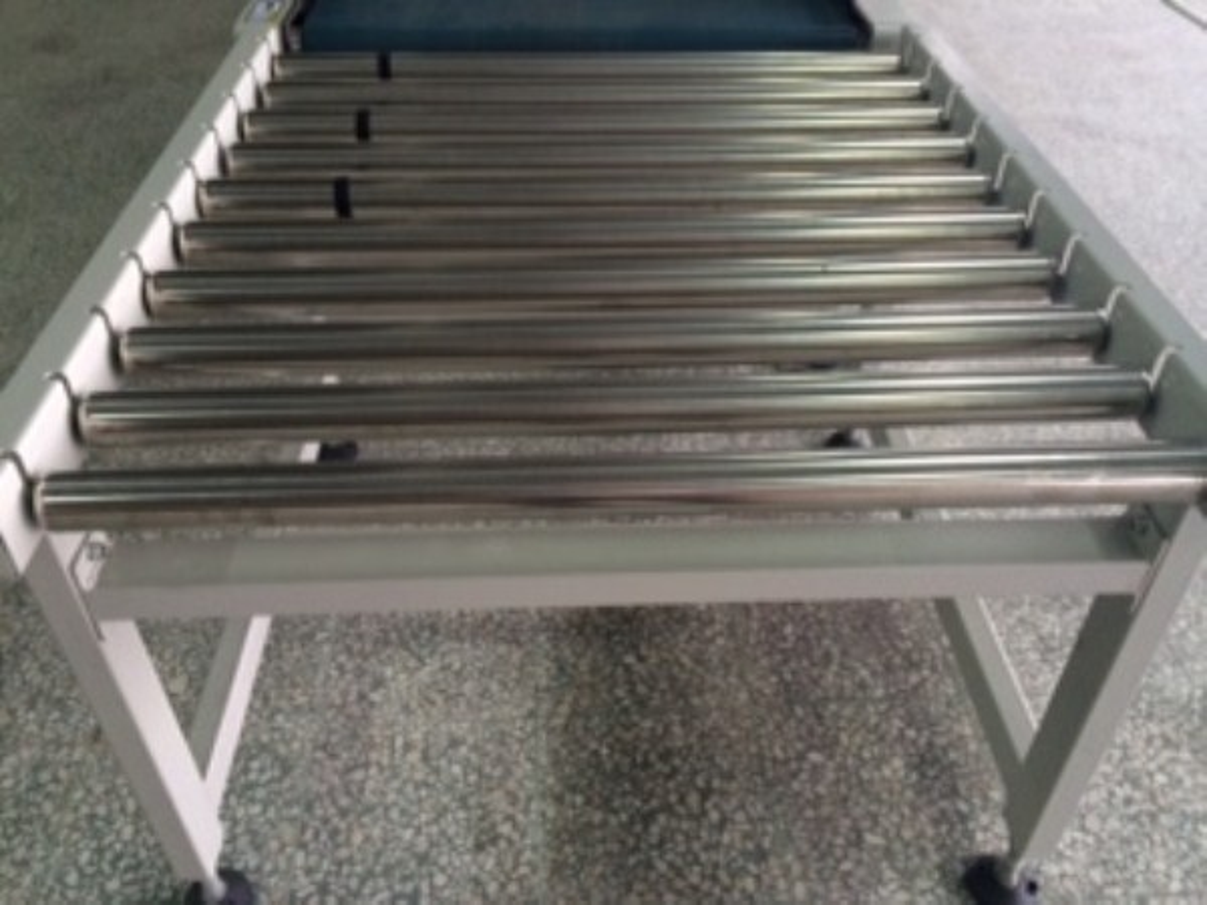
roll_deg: -0.1
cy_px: 452
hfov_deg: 61.7
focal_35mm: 29
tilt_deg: -40.2
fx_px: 1011
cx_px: 604
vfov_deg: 48.2
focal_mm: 4.15
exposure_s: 1/33
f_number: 2.2
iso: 125
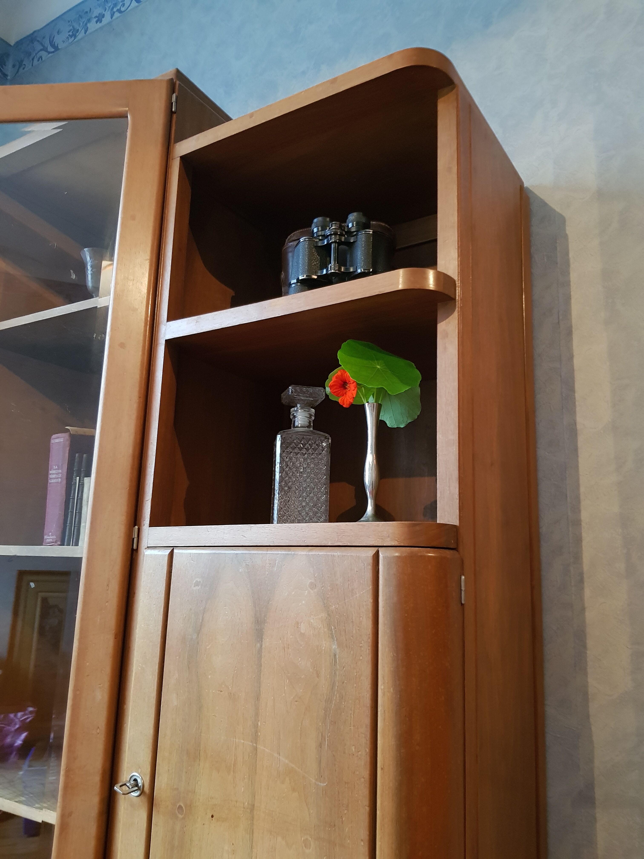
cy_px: 430
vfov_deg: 67.3
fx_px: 645
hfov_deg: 53.1
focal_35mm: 26
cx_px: 322
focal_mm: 4.2
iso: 250
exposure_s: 1/10
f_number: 1.7
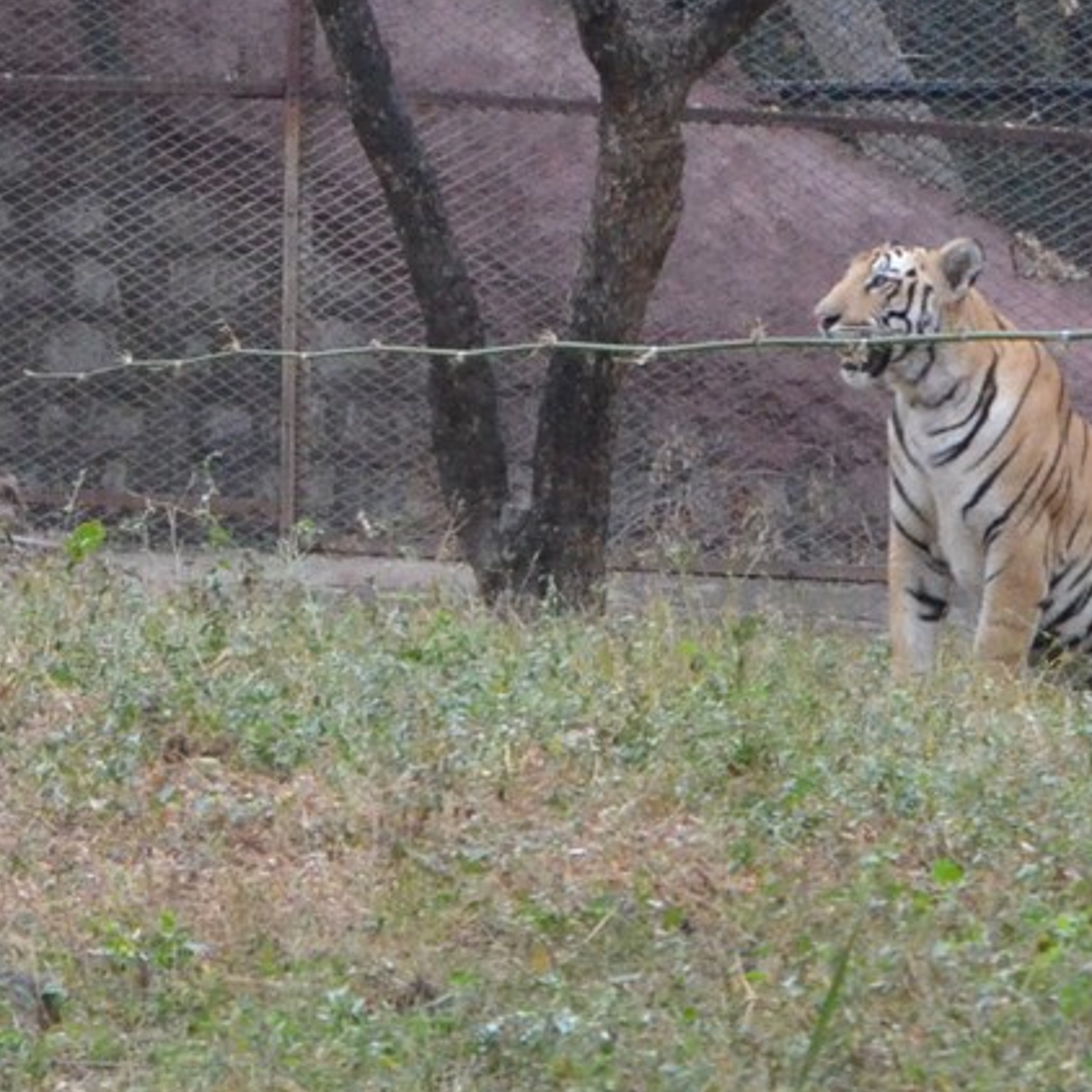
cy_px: 352
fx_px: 18595
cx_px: -888
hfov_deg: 3.3
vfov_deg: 3.4
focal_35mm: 521
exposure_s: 1/640
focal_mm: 90
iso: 4000
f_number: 8
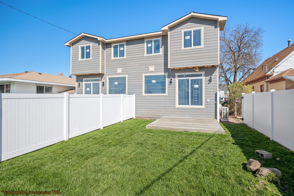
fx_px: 147
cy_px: 98
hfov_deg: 90.0
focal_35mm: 18
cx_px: 147
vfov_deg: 67.4
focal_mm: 18
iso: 100
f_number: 8
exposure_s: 1/80
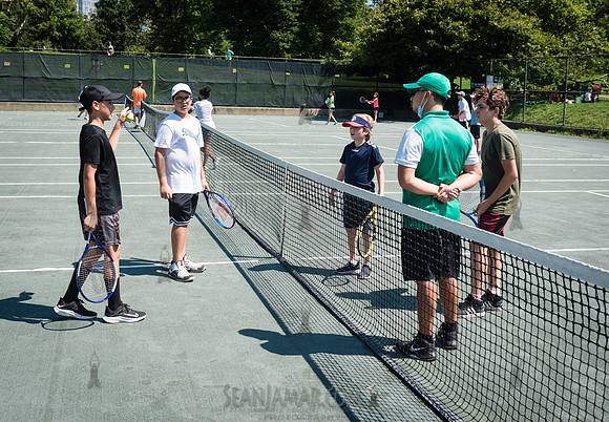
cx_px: 279
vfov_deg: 33.6
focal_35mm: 41
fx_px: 698
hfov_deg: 47.1
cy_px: 191
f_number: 5.6
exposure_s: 1/500
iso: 125
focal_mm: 36
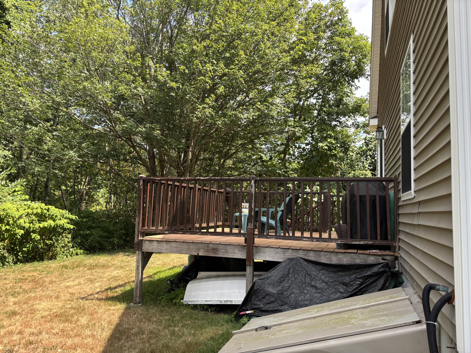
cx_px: 236
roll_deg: -2.1
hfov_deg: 67.3
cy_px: 176
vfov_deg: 53.1
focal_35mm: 26
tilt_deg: +6.2
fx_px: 354
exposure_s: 1/608
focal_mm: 5.96
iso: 50
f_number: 1.6
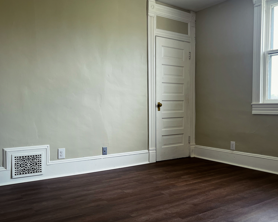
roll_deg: +0.6
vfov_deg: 43.3
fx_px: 280
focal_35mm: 34
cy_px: 121
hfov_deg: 52.6
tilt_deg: -4.4
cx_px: 161
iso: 64
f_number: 1.6
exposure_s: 1/120
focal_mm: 5.1
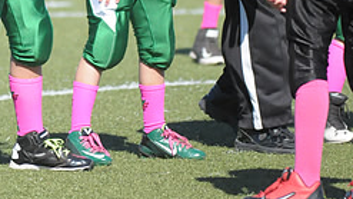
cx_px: 169
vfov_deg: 1.5
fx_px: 7601
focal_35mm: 812
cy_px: -133
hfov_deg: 2.7
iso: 1600
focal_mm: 220
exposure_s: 1/8000
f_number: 4
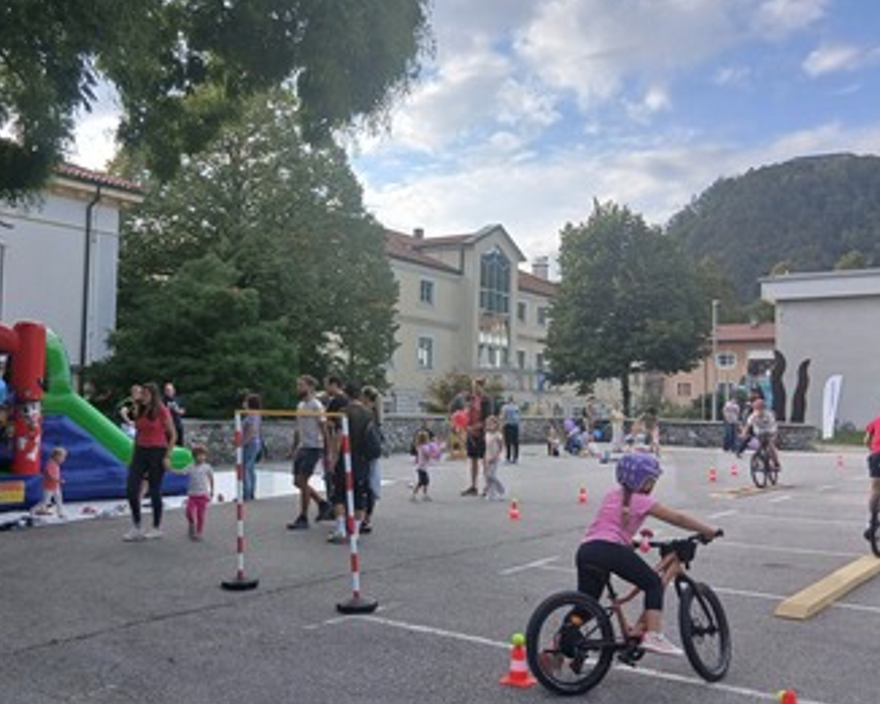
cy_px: 353
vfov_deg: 42.2
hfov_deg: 51.3
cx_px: 373
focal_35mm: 35
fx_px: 912
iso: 20
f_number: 1.8
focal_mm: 3.98
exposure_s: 1/214
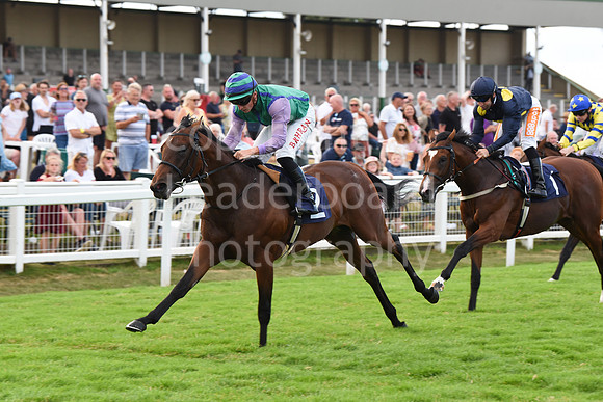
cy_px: 201
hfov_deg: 14.7
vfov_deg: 9.8
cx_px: 302
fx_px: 2345
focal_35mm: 140
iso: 800
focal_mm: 140
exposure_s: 1/640
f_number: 5.6
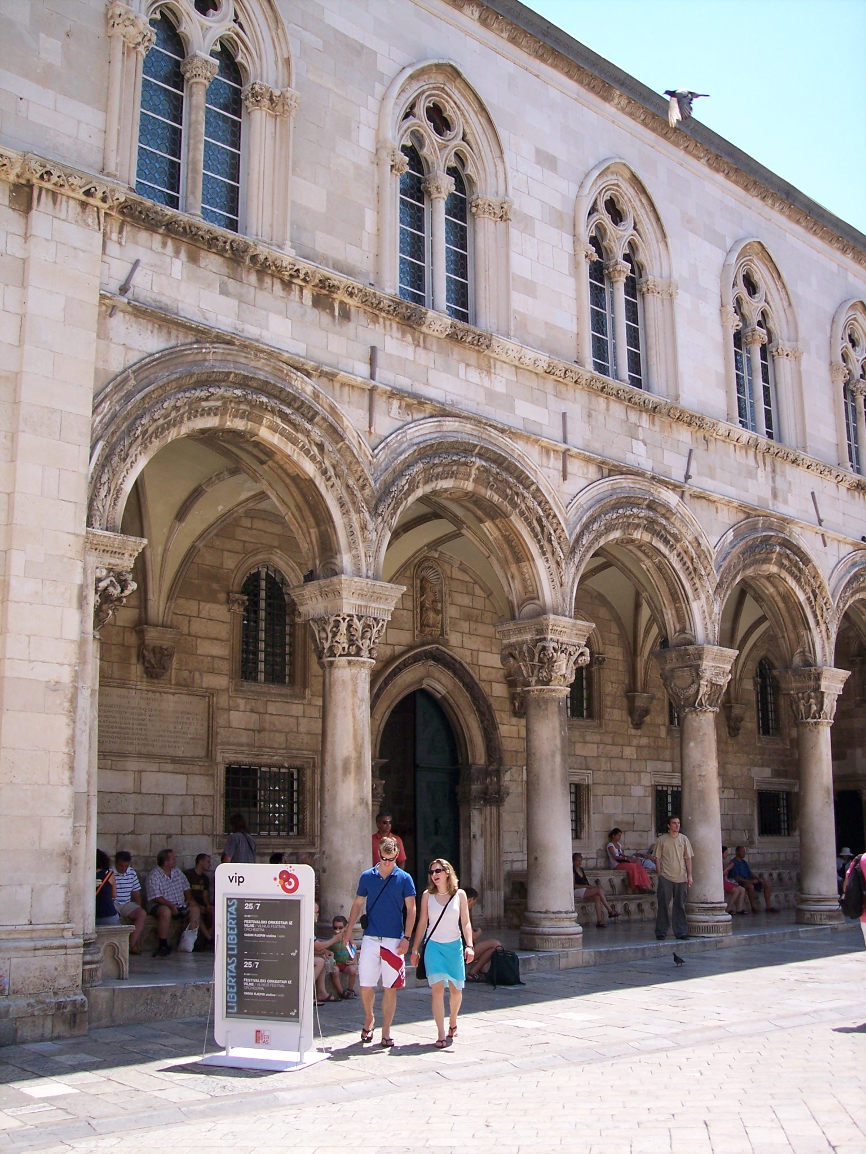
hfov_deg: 36.8
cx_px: 433
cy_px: 577
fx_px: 1301
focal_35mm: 39
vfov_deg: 47.9
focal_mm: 8
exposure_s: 1/750
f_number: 3.4
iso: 100
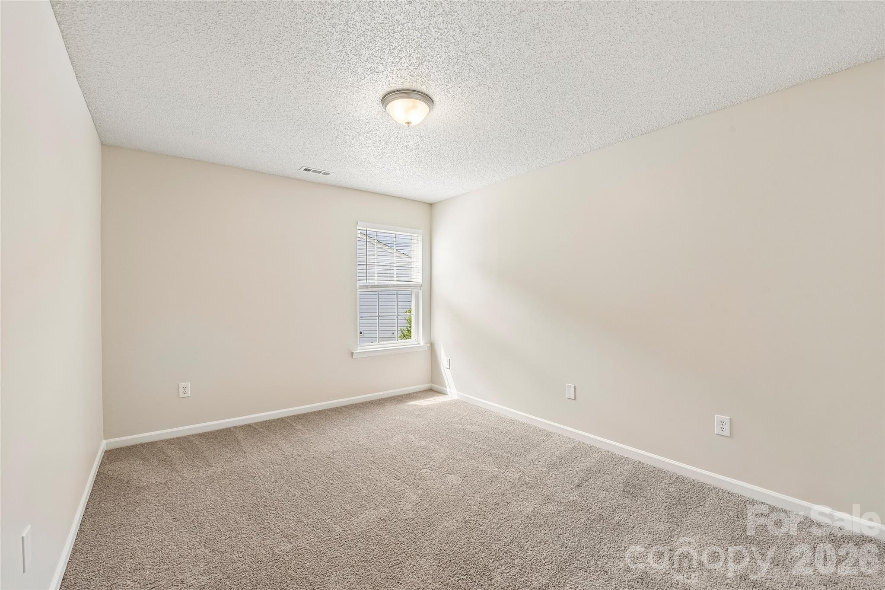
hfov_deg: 100.4
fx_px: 369
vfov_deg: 77.3
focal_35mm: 15
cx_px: 442
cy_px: 295
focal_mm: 15
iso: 200
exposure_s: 1/25
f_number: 8
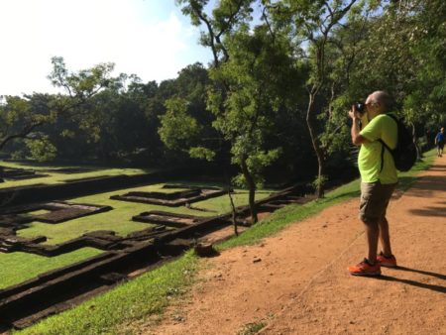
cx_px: 223
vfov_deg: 48.3
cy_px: 168
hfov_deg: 61.6
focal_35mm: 29
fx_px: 374
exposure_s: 1/1261
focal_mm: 4.15
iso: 25
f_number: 2.2
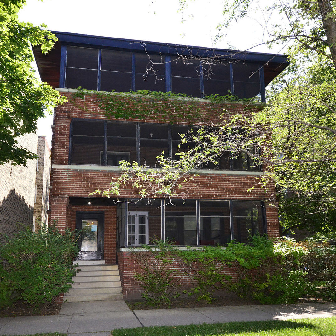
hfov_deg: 68.3
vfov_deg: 68.8
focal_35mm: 22
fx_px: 245
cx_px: 137
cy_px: 169
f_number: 14
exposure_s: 1/200
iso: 800
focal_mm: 11.5
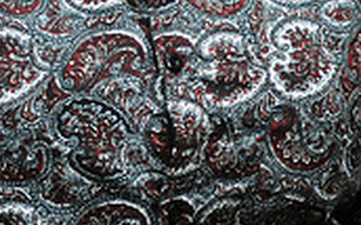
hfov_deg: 5.8
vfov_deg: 3.6
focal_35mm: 361
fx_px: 3547
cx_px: 104
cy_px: -355
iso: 1250
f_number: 4
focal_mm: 70
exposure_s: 1/125
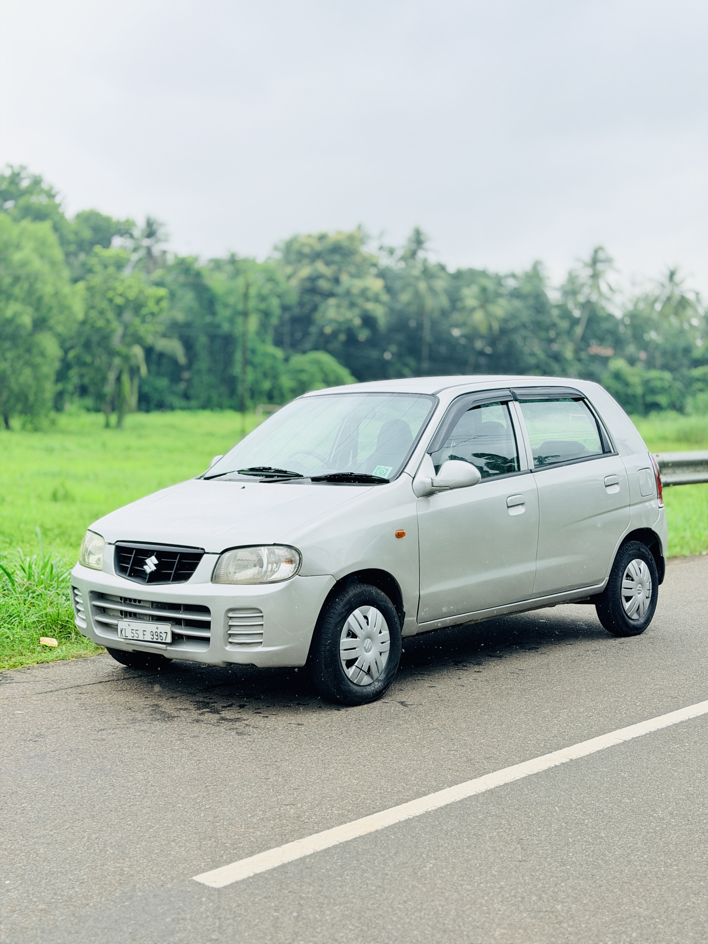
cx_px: 354
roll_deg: -1.7
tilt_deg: -0.8
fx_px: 1309
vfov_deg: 39.7
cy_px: 472
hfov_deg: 30.3
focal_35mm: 48
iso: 64
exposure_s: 1/1543
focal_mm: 6.76
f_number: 1.78
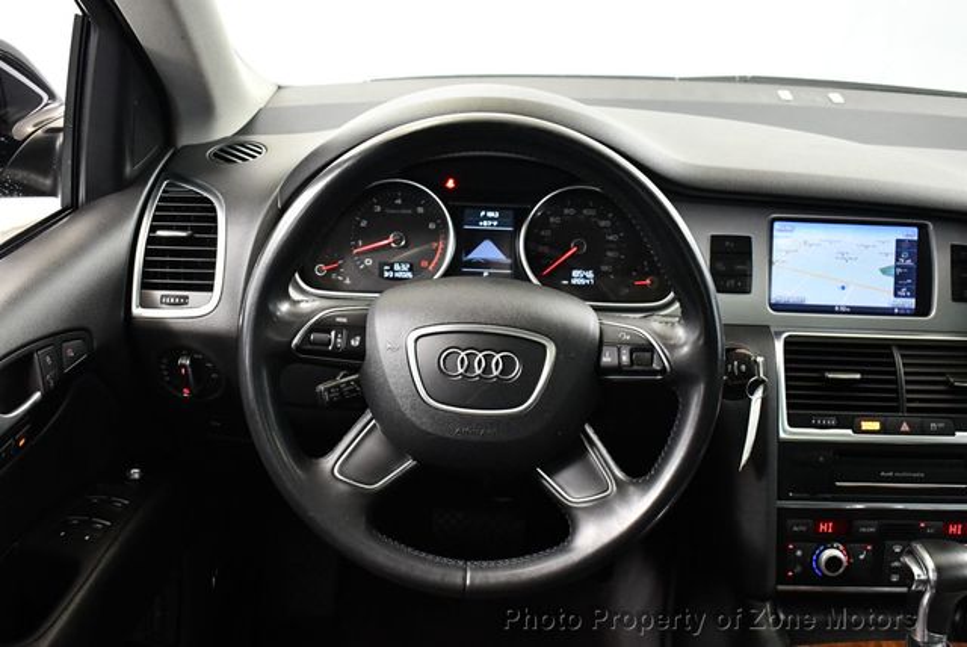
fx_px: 968
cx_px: 484
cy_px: 324
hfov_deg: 53.1
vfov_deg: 36.9
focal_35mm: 36
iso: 4000
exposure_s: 1/60
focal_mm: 18
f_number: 3.5
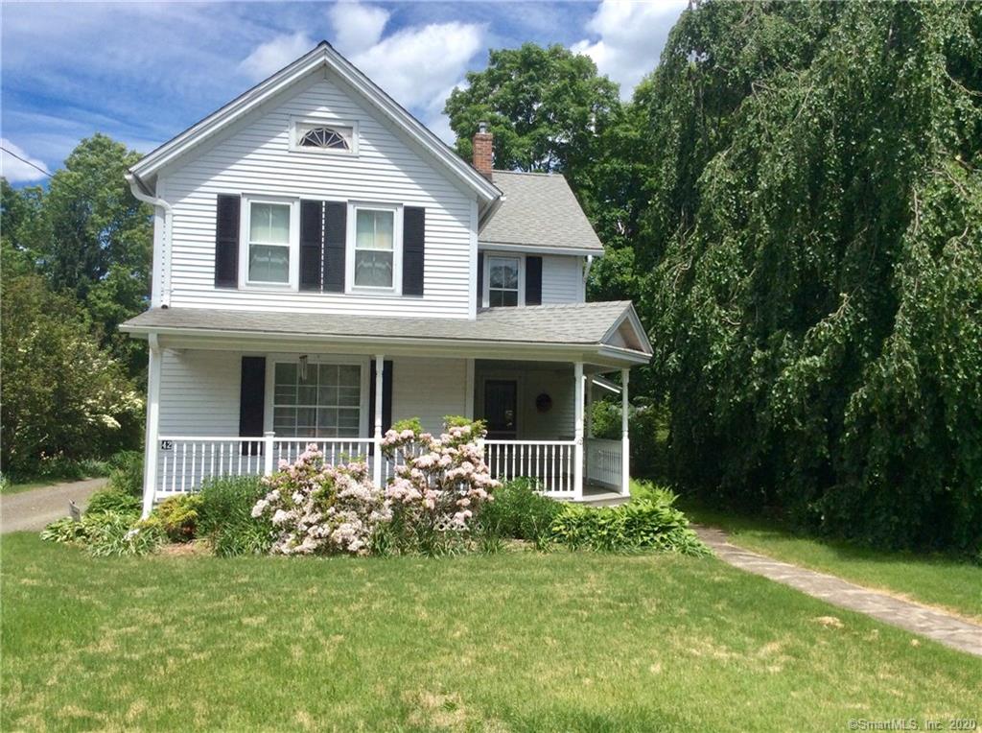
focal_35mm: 32
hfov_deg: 56.9
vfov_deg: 44.0
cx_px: 491
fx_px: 906
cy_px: 366
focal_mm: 3.3
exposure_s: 1/1590
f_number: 2.4
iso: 32
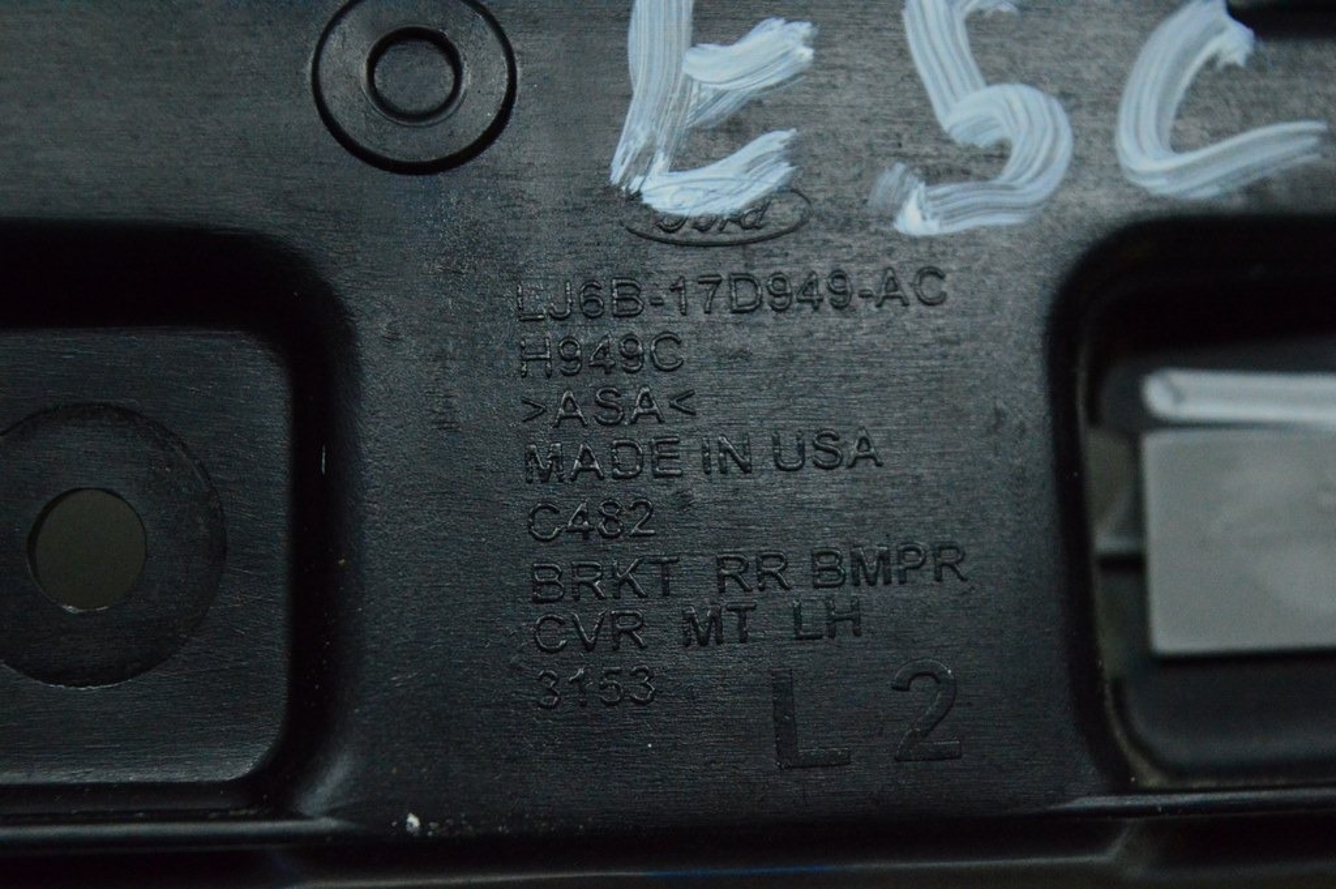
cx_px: 668
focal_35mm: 82
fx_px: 3059
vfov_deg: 16.5
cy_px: 444
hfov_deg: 24.6
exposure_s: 1/640
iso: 6400
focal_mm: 55
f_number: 6.3
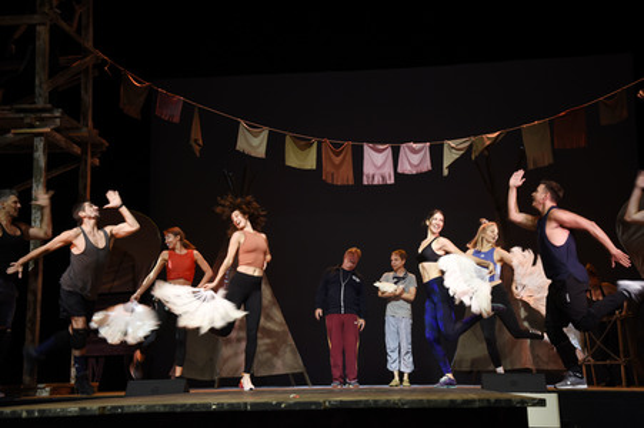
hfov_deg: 38.2
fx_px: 930
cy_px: 214
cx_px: 322
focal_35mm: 52
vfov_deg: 26.0
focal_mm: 52
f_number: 6.3
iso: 1000
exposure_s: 1/60
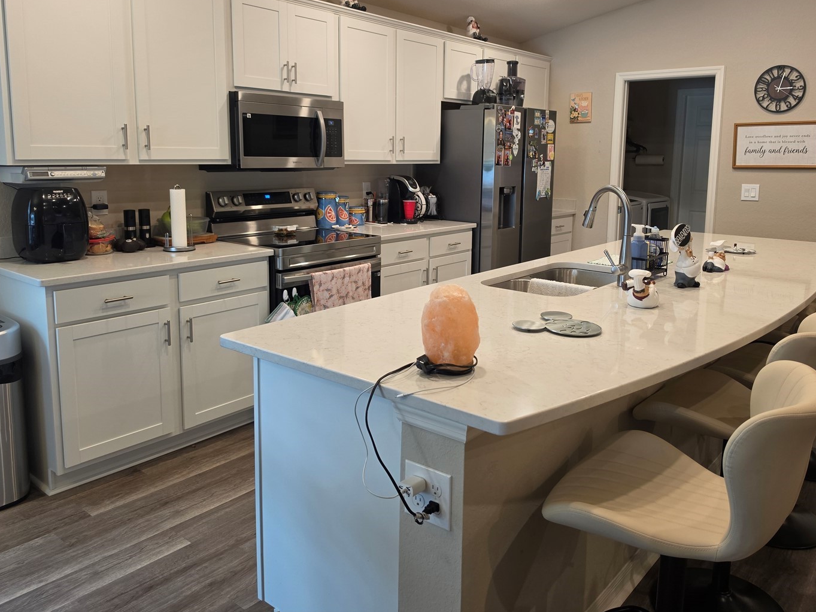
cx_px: 426
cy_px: 255
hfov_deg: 65.3
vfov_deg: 51.1
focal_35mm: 27
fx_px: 636
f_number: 1.4
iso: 125
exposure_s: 1/120
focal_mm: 6.5
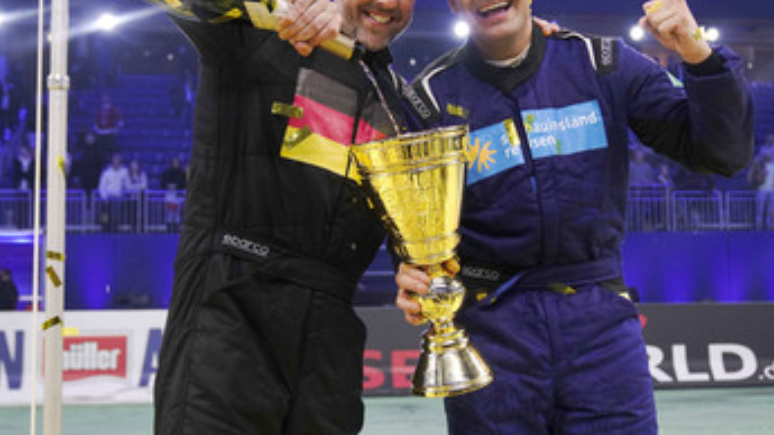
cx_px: 418
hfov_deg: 49.4
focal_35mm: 41
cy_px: 164
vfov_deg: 28.9
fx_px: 841
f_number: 3.2
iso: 1000
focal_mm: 30
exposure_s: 1/320
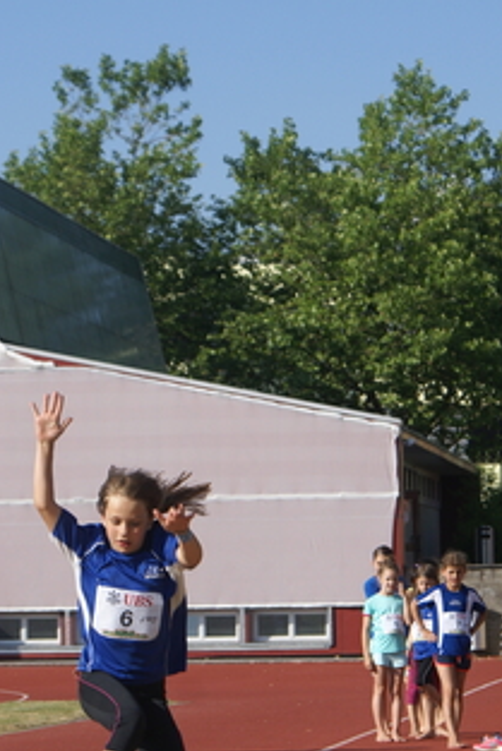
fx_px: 3781
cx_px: 208
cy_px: 549
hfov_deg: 7.6
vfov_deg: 11.3
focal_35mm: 181
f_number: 7.1
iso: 100
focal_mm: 70
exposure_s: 1/400
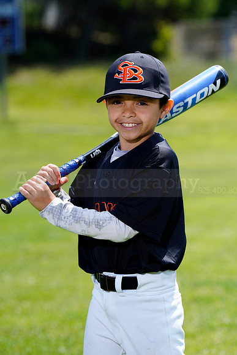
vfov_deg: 10.3
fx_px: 1974
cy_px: 178
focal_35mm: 200
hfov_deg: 6.9
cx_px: 118
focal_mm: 200
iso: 100
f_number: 6.3
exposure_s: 1/250
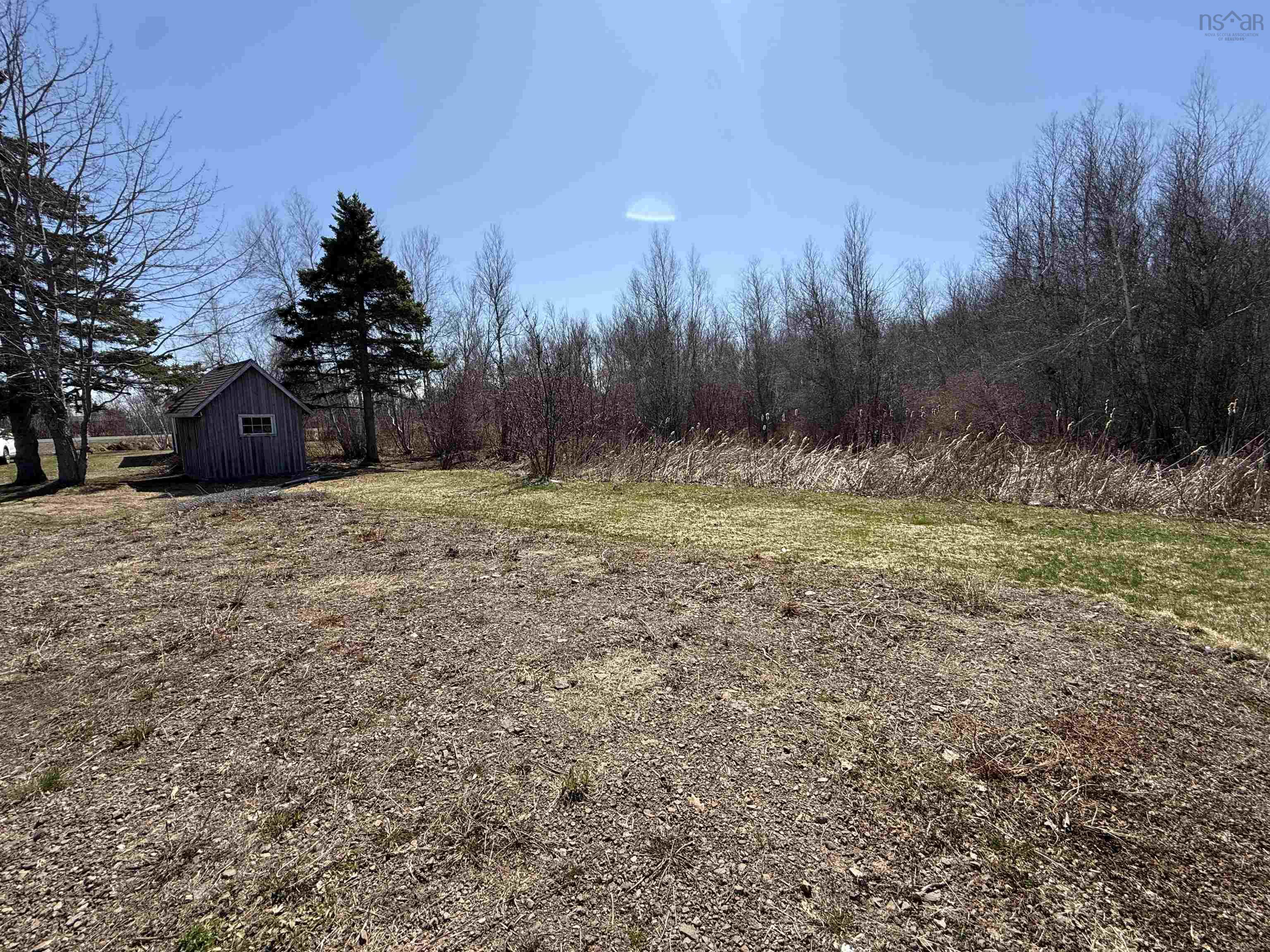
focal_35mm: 14
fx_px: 514
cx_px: 635
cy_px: 476
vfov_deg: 85.7
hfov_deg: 102.1
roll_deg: +1.6
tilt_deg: -7.5
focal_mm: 2.22
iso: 50
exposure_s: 1/1795
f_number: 2.2
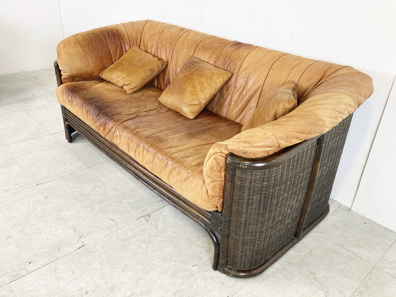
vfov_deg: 49.7
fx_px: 320
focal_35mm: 28
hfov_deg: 63.4
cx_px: 198
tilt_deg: -27.6
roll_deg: -3.6
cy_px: 148
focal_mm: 3.99
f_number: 1.8
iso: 80
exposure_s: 1/50
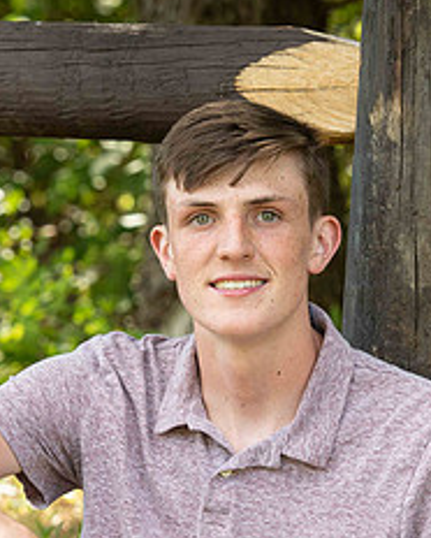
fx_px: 4666
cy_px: 393
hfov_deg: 5.3
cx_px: 225
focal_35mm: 293
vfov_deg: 6.6
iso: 400
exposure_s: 1/200
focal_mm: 125
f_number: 5.6
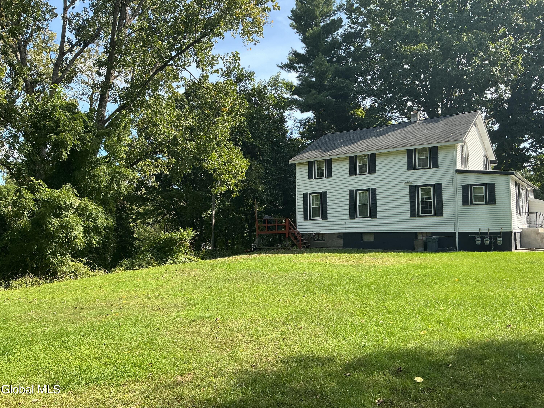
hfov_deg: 61.7
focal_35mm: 29
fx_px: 456
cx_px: 272
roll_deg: +0.6
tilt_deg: +2.1
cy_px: 204
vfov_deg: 48.2
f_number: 1.8
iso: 25
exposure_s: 1/650
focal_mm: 3
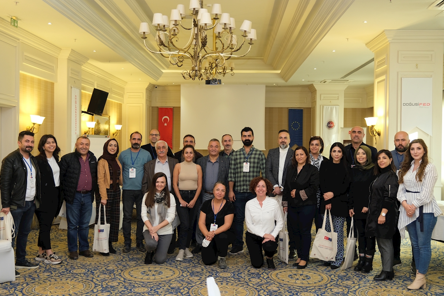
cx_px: 222
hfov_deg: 50.7
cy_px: 147
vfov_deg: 35.1
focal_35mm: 38
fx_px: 469
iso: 800
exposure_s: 1/60
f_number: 2.8
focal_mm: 24.9
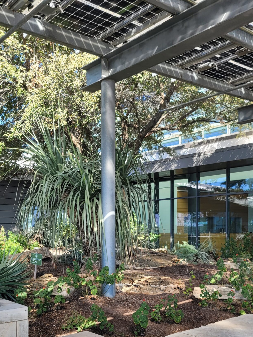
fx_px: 380
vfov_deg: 47.0
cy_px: 229
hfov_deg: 36.8
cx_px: 116
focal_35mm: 39
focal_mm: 7
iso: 20
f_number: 1.8
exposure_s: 1/136
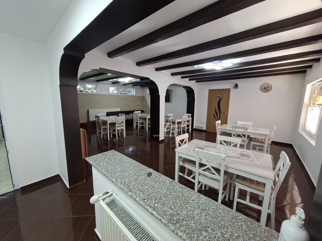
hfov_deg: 106.2
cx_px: 161
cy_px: 120
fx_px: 121
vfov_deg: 89.9
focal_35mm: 13
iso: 200
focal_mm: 1.74
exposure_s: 1/50
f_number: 2.2
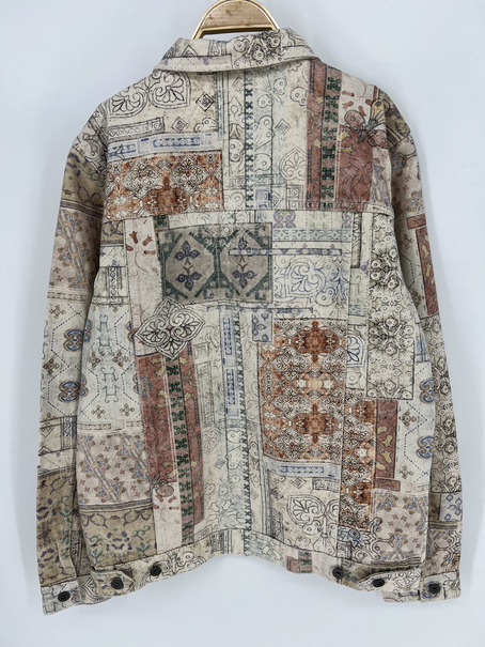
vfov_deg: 67.3
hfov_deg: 53.1
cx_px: 242
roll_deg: +1.7
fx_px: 486
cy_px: 324
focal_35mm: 26
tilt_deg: -12.3
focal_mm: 5.7
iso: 50
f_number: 1.5
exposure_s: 1/666
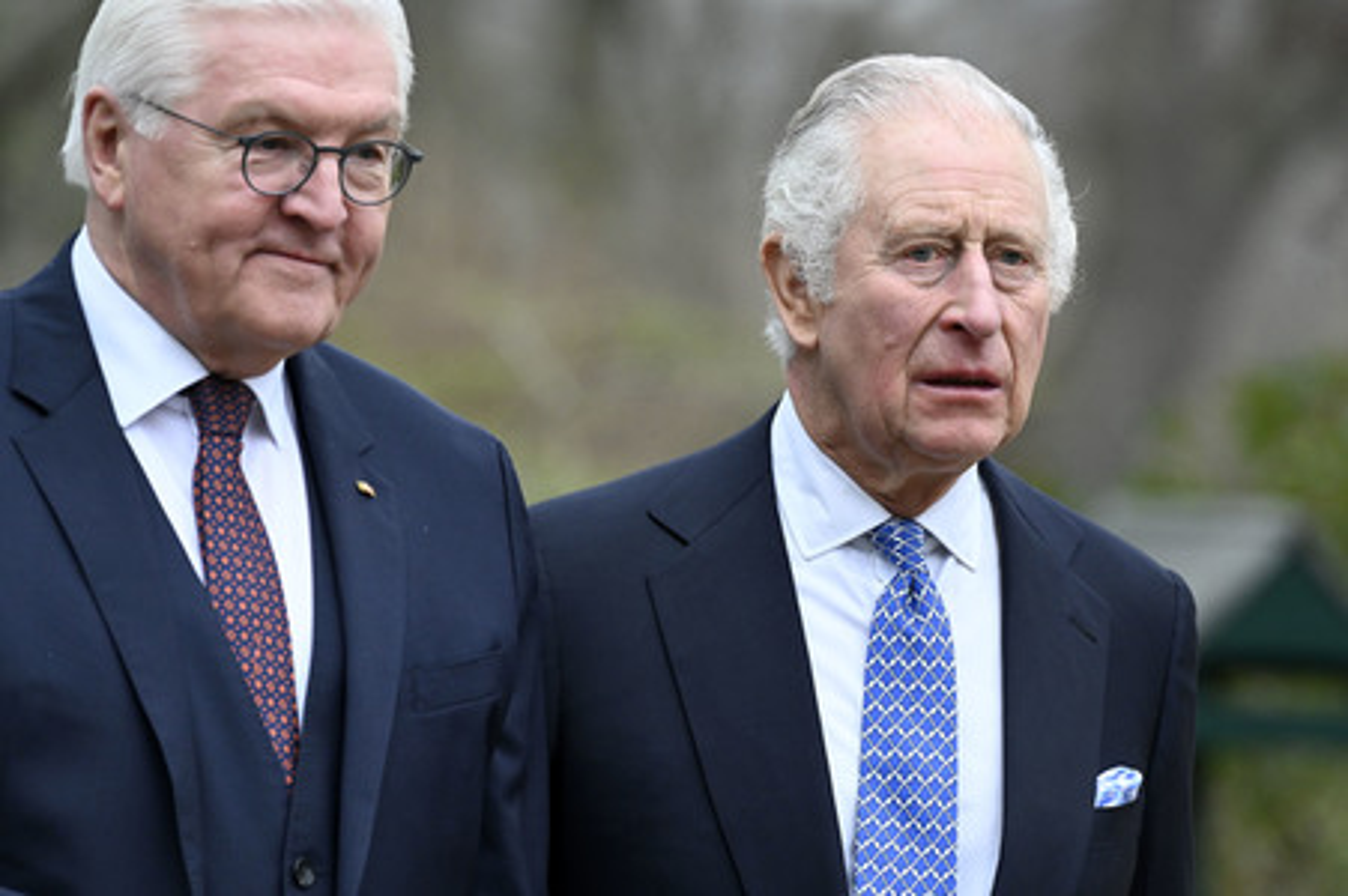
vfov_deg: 2.7
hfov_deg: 4.1
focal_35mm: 500
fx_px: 18708
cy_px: 448
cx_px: 674
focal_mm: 500
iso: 4000
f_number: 9
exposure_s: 1/400
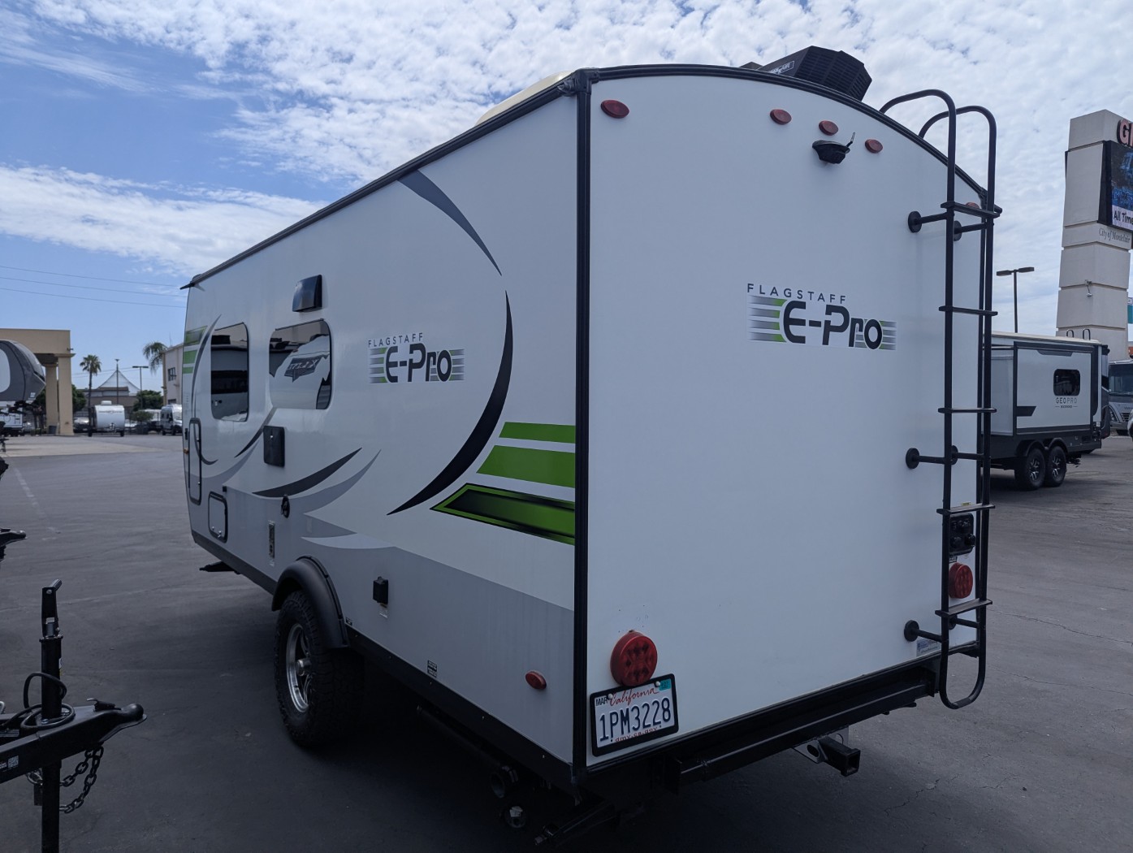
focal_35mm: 24
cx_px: 566
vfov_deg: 56.9
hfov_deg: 71.5
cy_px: 426
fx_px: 787
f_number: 1.85
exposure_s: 1/3906
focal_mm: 6.81
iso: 44
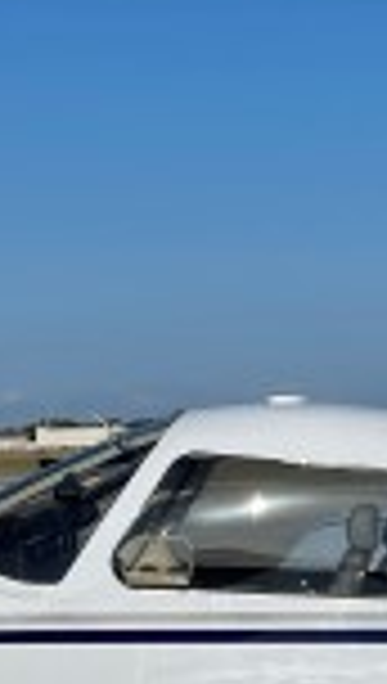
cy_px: 580
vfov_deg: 17.8
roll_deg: +2.1
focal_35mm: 119
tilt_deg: -3.9
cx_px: 675
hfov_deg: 9.8
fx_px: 2161
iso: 32
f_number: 1.6
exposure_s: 1/10000
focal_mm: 5.1
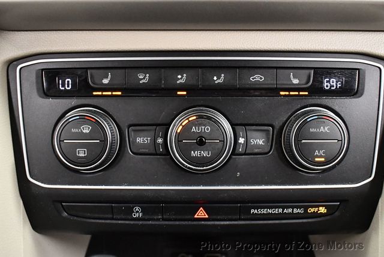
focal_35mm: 36
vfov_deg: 36.9
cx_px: 192
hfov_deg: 53.1
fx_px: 384
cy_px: 128
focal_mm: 18
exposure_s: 1/60
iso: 4500
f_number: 3.5
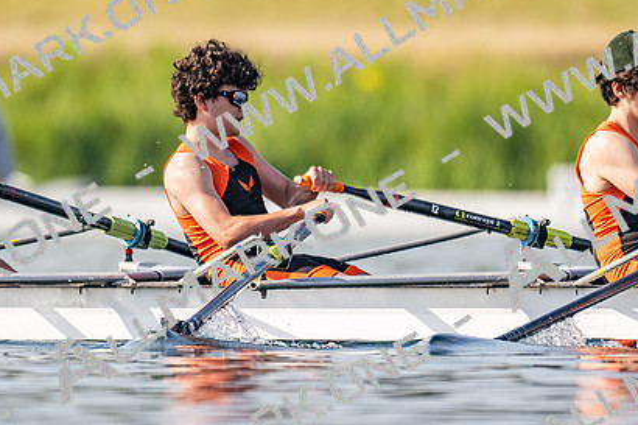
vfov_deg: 1.1
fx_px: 22550
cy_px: 165
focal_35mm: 1273
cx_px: 370
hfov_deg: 1.6
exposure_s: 1/2500
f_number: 4
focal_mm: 600
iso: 180
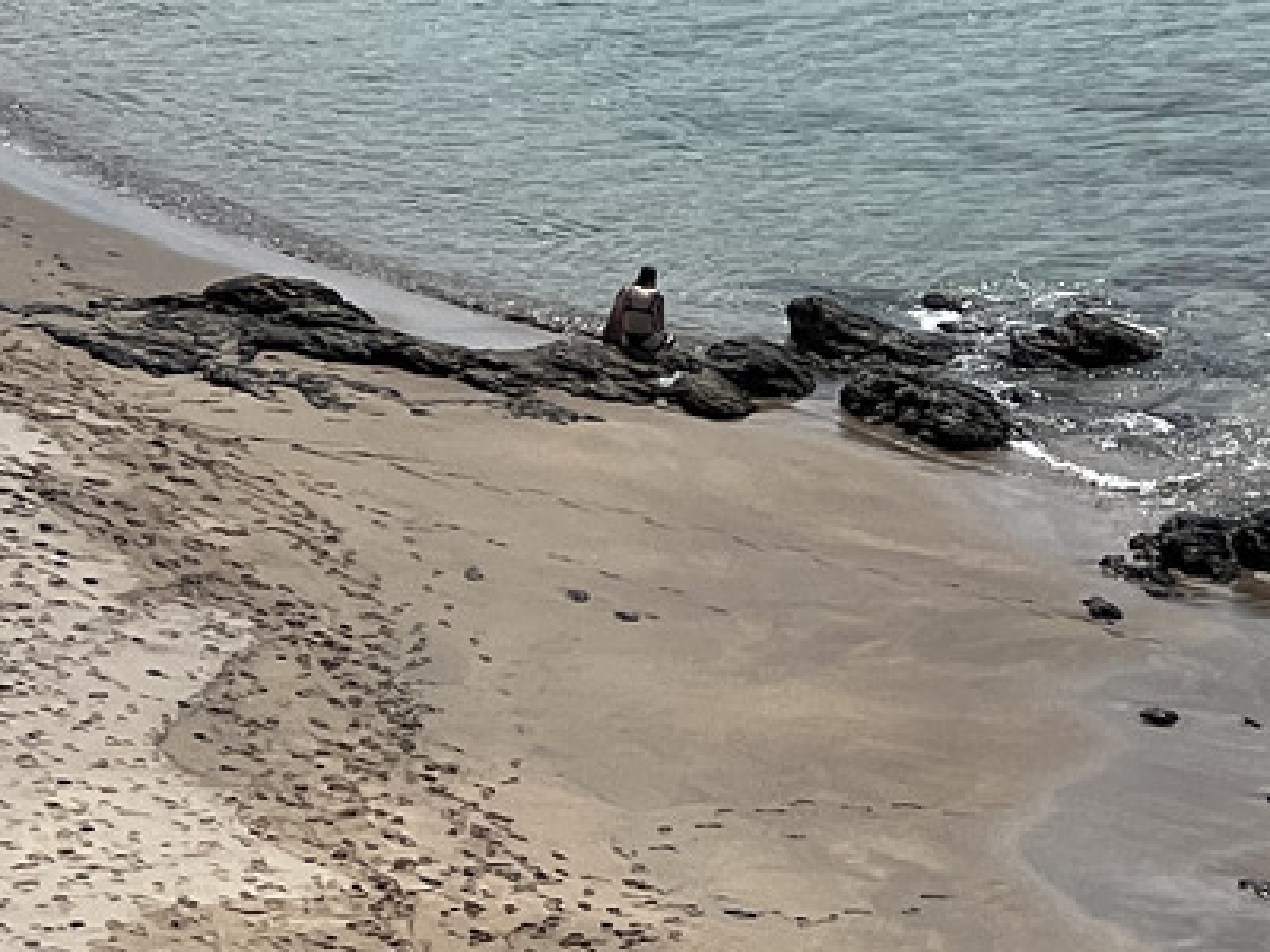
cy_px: -203
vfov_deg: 4.8
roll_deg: -2.6
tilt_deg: -10.0
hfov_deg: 6.4
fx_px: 11300
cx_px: 1000
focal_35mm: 308
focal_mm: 9
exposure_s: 1/1845
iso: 32
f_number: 2.8
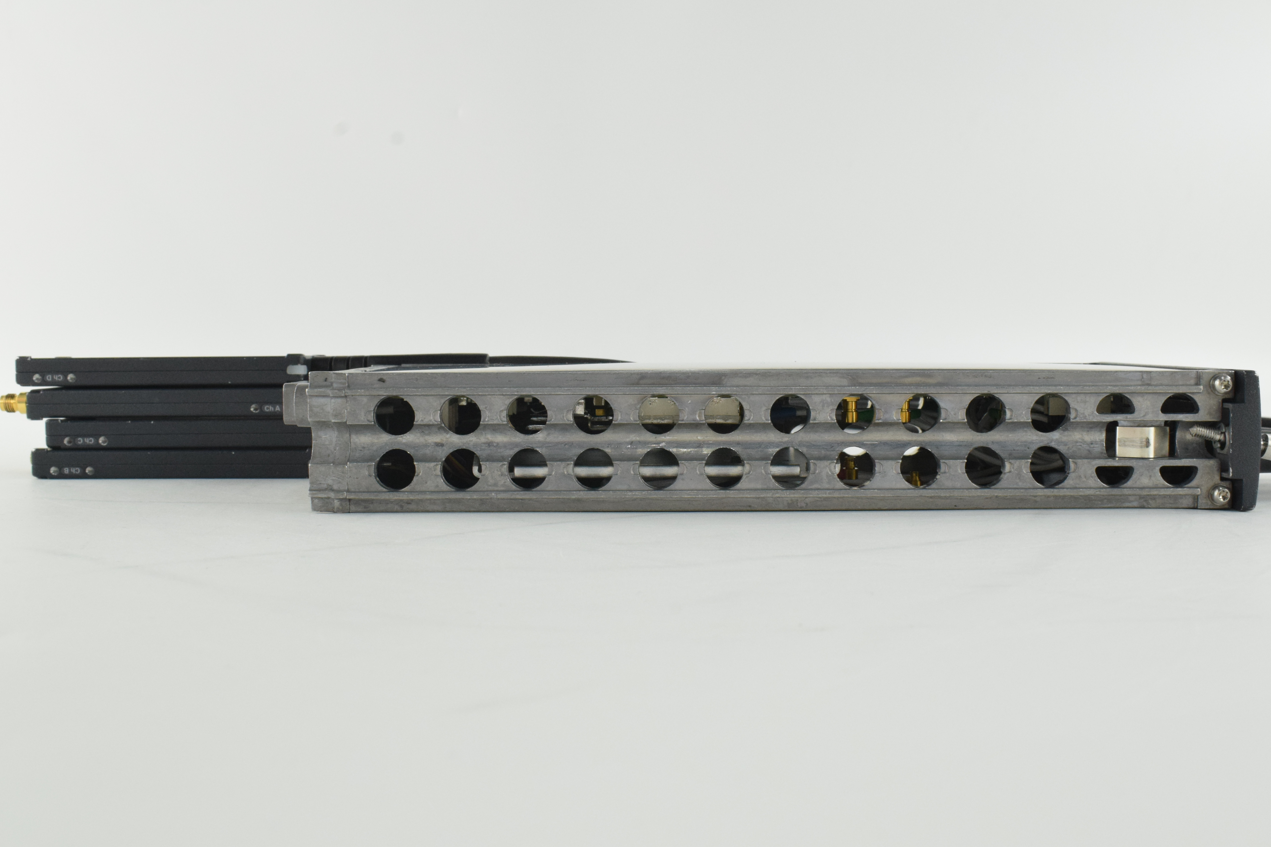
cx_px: 656
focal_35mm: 43
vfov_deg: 31.5
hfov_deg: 45.9
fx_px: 1501
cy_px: 439
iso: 1600
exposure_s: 1/60
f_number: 18
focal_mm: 27
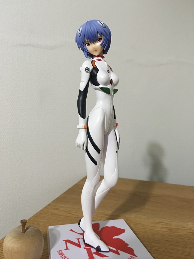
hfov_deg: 48.2
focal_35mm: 29
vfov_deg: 61.7
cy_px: 130
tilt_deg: -3.5
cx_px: 97
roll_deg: -2.0
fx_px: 217
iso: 100
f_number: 2.2
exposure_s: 1/15
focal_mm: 4.15
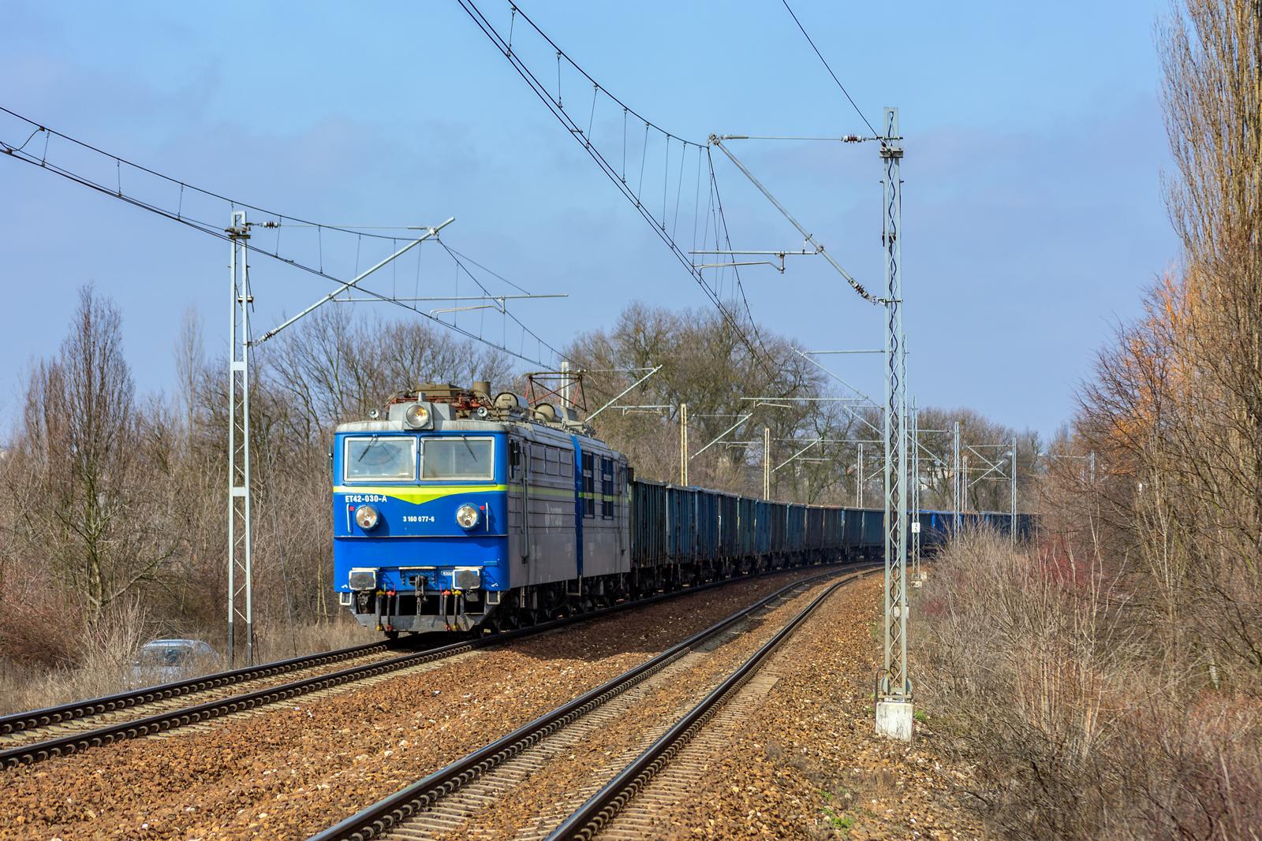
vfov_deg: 13.4
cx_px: 631
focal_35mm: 102
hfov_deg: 20.0
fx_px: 3576
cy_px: 420
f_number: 5.6
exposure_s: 1/640
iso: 200
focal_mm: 68
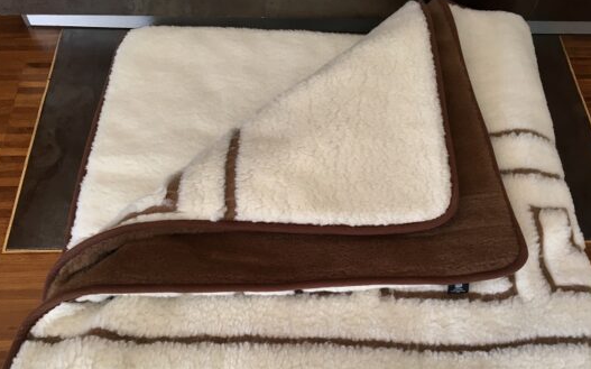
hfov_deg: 55.2
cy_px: 246
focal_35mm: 35
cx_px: 329
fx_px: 564
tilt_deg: -60.7
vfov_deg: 35.9
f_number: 2.2
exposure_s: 1/30
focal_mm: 4.15
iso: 32
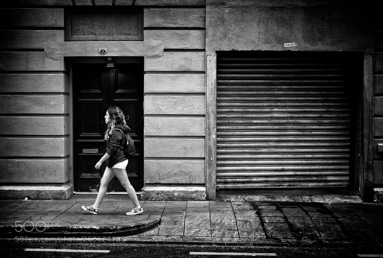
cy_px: 129
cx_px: 192
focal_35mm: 57
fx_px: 608
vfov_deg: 23.9
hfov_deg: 35.0
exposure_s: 1/640
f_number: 4.8
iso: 1400
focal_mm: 38
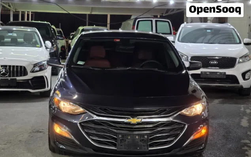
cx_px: 126
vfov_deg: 17.6
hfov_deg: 27.9
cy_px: 74
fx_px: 506
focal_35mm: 74
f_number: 2.4
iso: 250
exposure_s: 1/33.3
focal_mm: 7.9
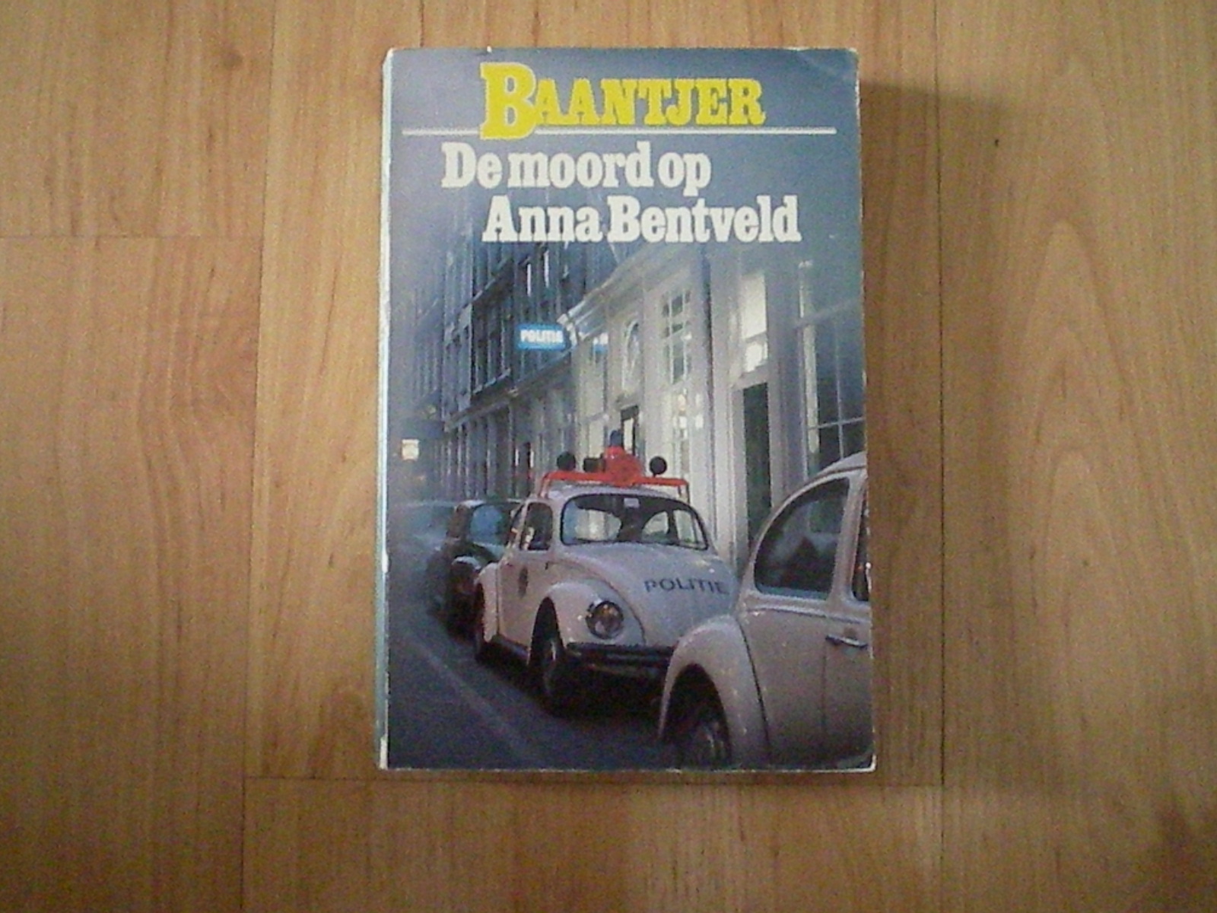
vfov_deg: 37.7
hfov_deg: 49.0
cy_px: 456
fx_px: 1336
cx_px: 608
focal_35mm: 38
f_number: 3.1
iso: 1800
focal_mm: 6.3
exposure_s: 1/62.1
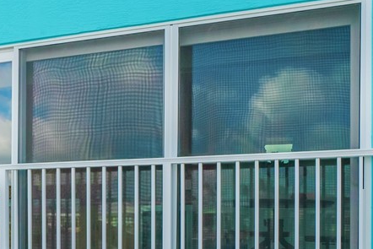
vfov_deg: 24.4
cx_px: 96
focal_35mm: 54
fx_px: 560
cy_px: 220
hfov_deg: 36.1
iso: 2000
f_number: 8
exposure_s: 1/400
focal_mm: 22
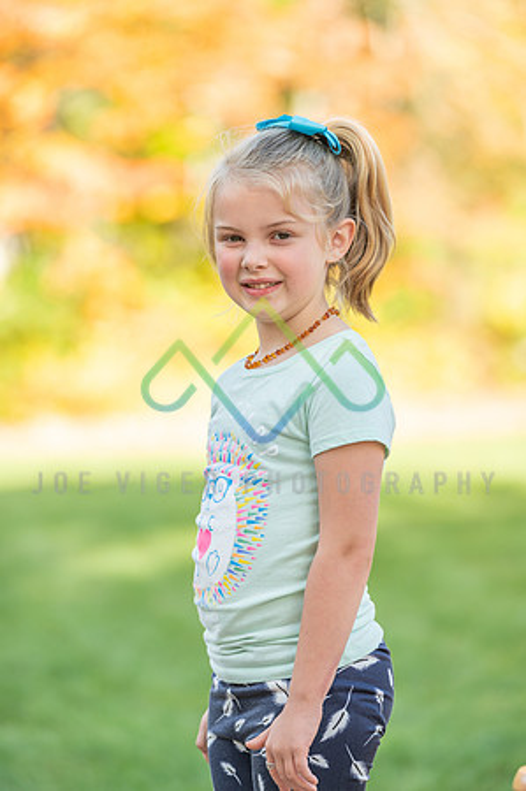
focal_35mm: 195
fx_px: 4283
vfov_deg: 10.6
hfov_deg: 7.0
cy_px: 396
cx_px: 263
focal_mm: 195
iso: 100
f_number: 4.5
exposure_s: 1/200
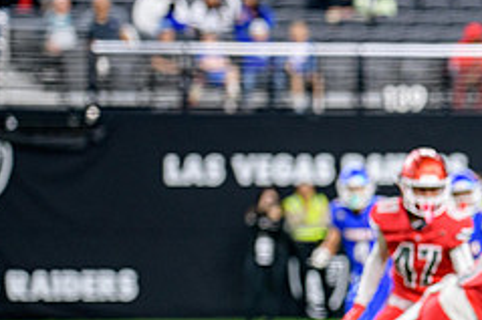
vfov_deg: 3.1
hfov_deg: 4.7
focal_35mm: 437
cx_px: 559
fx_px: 5847
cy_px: 327
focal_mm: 180
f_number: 2.8
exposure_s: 1/400
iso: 1250
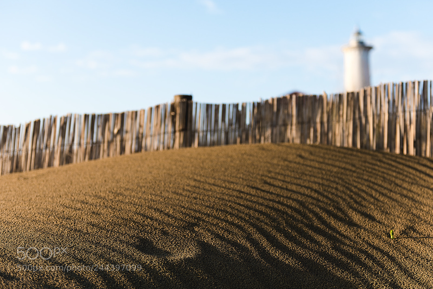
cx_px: 216
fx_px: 577
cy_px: 144
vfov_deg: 28.1
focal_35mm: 48
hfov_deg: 41.1
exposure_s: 1/1600
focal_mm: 48
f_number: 2.8
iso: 160
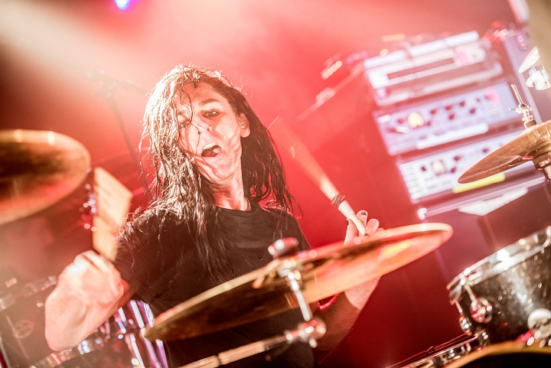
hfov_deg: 16.8
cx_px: 276
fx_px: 1868
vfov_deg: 11.3
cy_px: 184
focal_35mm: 122
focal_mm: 122
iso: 1600
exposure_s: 1/100
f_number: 2.8
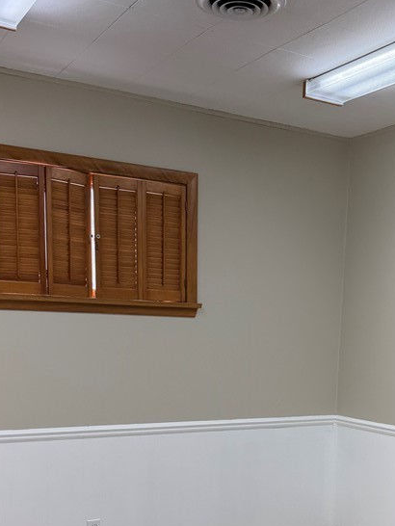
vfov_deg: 40.0
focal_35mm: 45
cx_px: 238
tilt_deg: -9.9
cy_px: 438
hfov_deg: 32.1
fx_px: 684
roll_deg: -1.4
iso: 64
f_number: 1.78
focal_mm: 6.76
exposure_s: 1/120
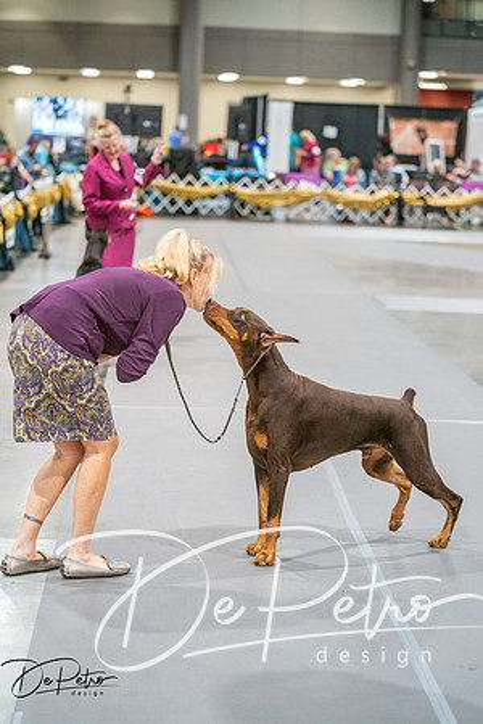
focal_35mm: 86
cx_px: 242
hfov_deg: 15.9
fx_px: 1731
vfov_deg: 23.6
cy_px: 362
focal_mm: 86
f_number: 2.8
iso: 6400
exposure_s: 1/250
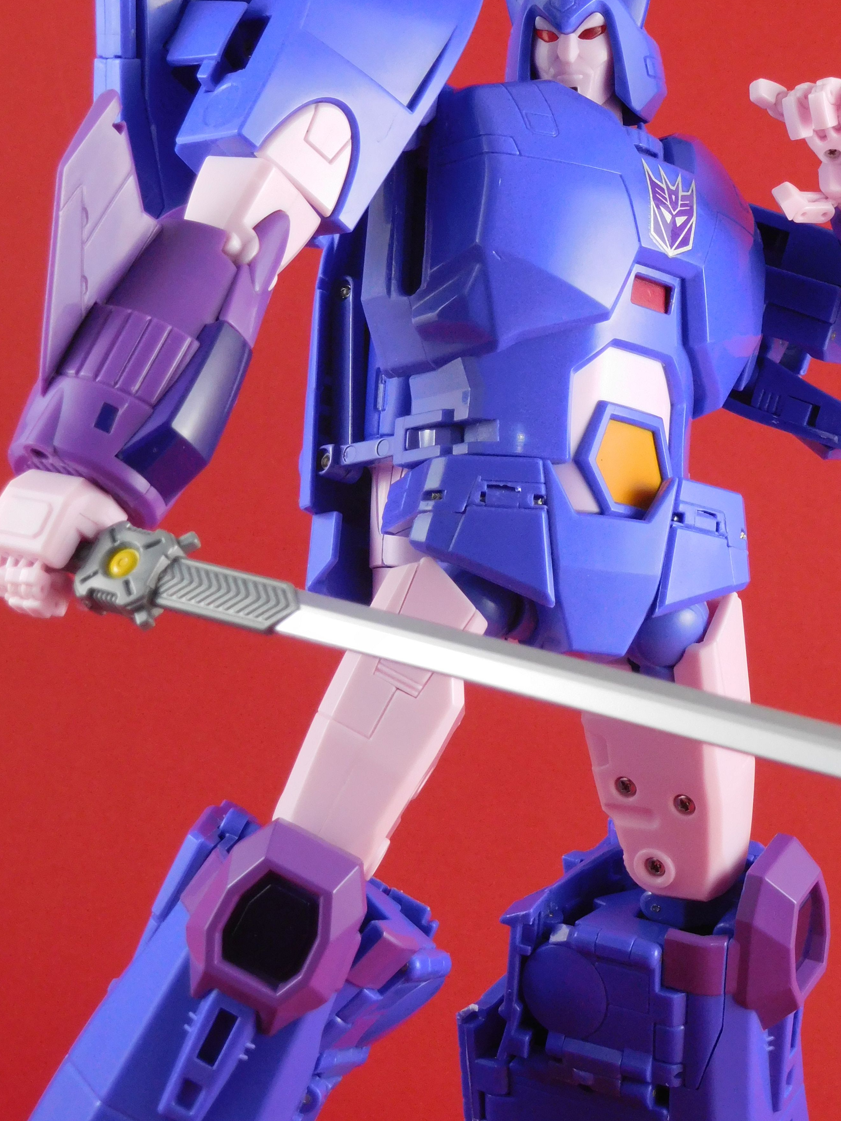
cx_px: 495
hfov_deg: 16.1
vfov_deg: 21.3
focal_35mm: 92
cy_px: 453
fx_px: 2980
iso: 400
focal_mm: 12.5
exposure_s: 1/80
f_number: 4.5
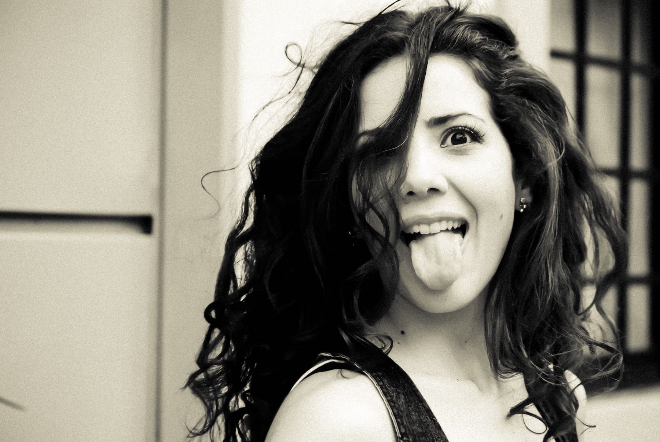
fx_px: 2065
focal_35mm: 112
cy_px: 221
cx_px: 330
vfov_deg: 12.2
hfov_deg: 18.2
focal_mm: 75
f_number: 5
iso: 125
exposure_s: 1/80
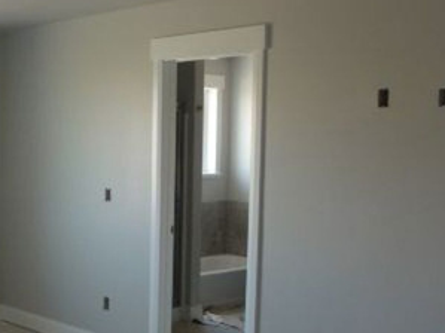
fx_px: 771
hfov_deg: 30.4
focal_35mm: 60
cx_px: 24
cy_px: 190
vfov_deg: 24.4
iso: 125
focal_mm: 4.7
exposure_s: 1/30
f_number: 3.3
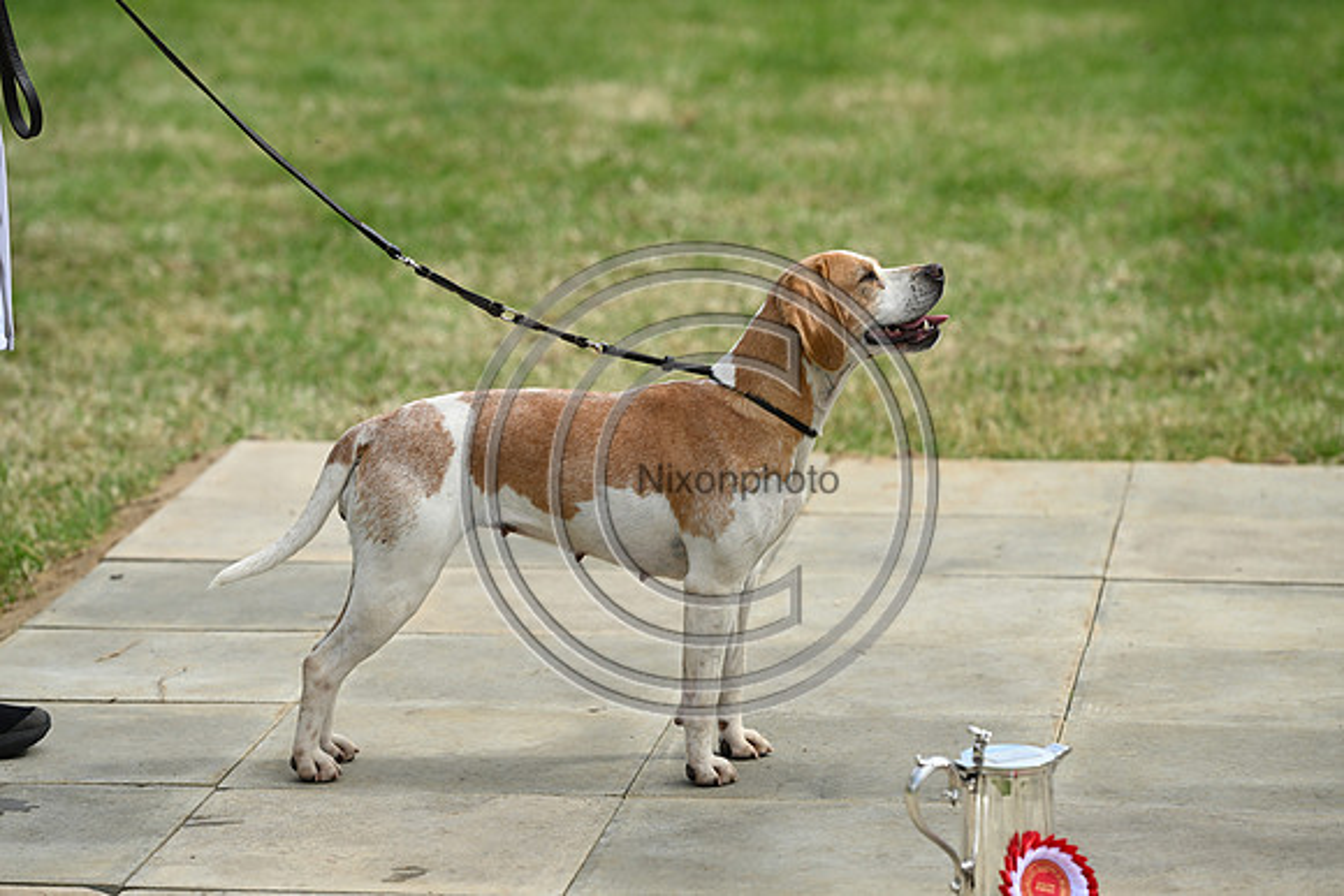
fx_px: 5228
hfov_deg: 14.7
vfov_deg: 9.8
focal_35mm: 140
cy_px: 448
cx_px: 672
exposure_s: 1/1000
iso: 140
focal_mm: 140
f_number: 4.5
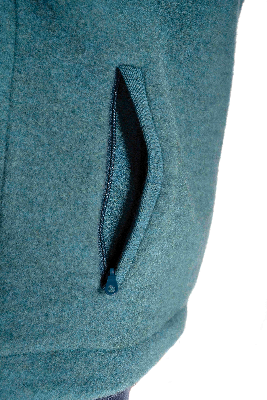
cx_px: 134
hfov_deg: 27.0
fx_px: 556
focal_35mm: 50
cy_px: 200
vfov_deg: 39.6
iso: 100
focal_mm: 50
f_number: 10
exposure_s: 1/160
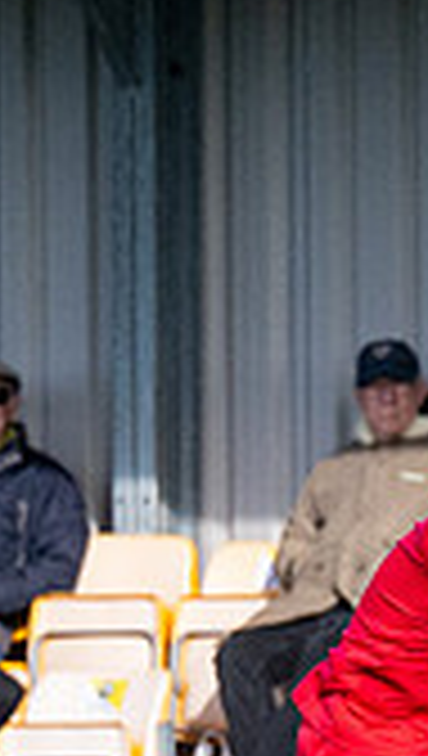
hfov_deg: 0.8
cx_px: 624
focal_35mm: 1556
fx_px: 31268
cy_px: 823
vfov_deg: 1.4
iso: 400
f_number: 4
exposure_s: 1/2500
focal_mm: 150
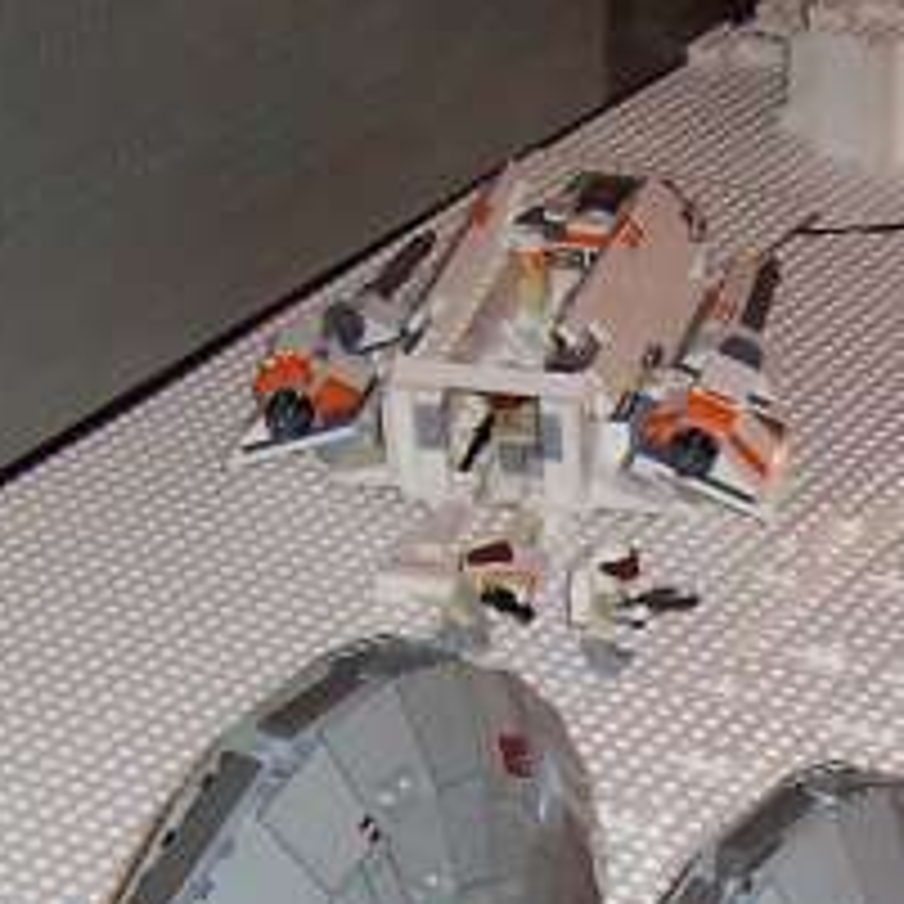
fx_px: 3900
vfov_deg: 12.9
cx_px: 933
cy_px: 1043
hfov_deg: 13.0
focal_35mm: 132
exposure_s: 1/60
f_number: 2.8
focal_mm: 5.6
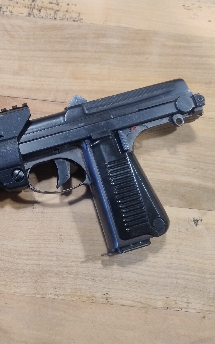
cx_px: 39
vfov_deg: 56.7
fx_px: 319
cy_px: 172
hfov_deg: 35.9
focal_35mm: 34
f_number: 1.8
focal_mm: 5.56
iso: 1541
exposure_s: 1/33.3
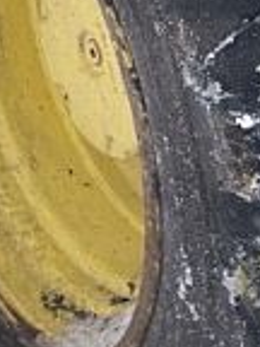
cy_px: -251
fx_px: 1442
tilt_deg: -15.9
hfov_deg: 10.1
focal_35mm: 144
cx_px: 354
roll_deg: +0.1
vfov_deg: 12.6
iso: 200
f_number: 1.6
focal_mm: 4.2
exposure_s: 1/60
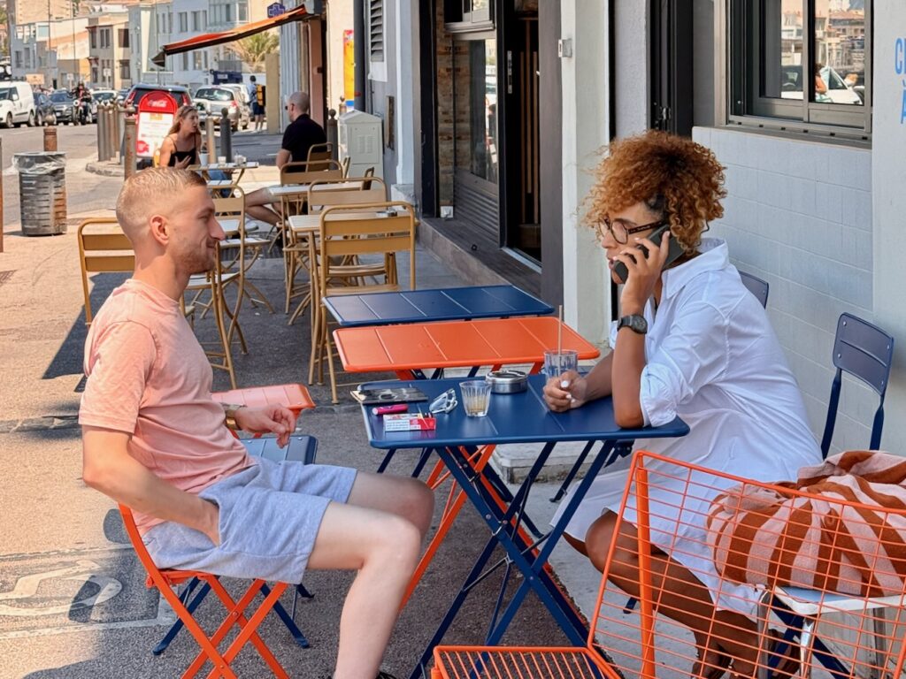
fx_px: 1256
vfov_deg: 30.3
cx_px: 453
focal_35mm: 48
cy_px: 340
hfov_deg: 39.7
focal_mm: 6.76
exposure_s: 1/1715
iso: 80
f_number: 1.78
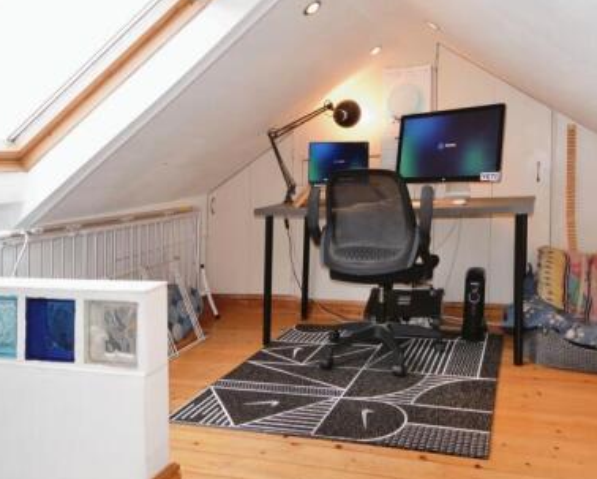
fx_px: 474
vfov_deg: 53.5
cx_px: 394
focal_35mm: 27
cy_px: 228
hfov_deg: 62.9
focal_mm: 11
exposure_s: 1/80
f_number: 4
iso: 400
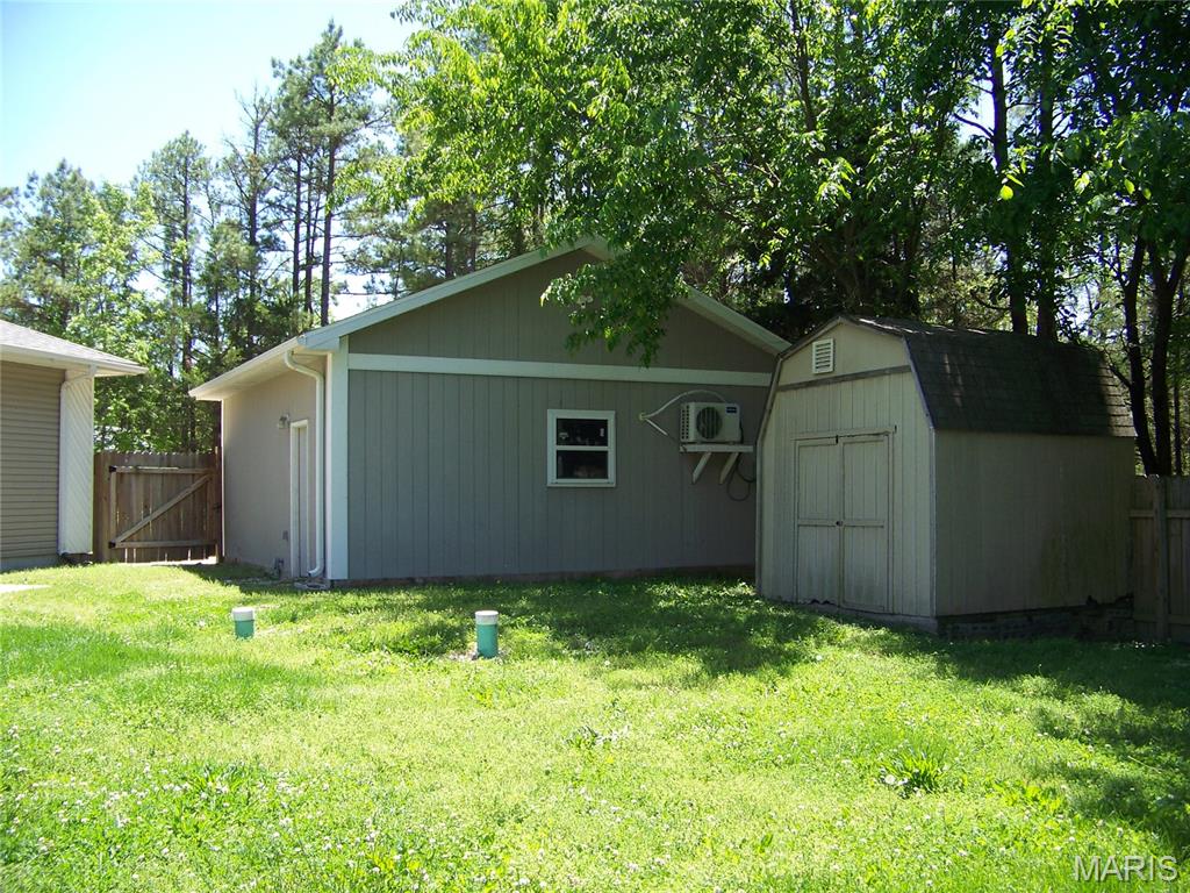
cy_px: 446
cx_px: 595
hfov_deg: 51.4
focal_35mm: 36
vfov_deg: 39.7
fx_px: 1238
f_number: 2.8
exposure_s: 1/250
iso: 64
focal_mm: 5.85
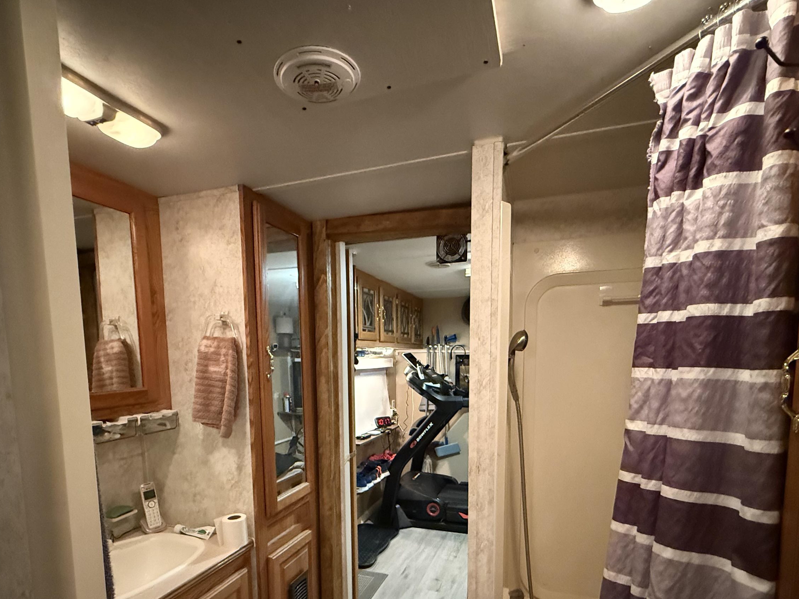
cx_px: 396
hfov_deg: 84.7
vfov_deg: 66.6
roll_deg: +0.1
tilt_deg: -6.5
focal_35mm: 19
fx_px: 439
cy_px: 404
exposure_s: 1/43
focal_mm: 2.22
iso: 1250
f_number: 2.2
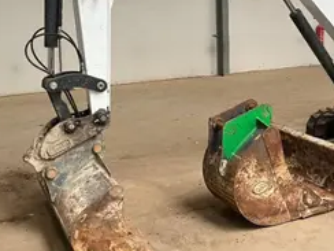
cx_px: 281
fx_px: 550
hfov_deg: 32.6
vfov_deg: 25.2
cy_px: 47
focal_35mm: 57
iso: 64
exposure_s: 1/92
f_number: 1.8
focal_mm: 3
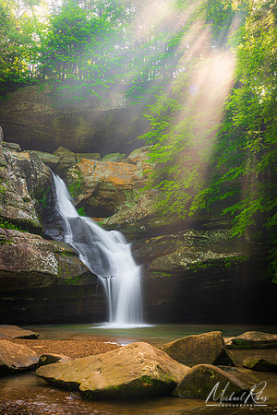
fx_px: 439
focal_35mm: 38
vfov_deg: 50.7
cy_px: 208
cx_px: 138
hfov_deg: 35.1
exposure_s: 1
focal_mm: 38
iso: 64
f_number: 14
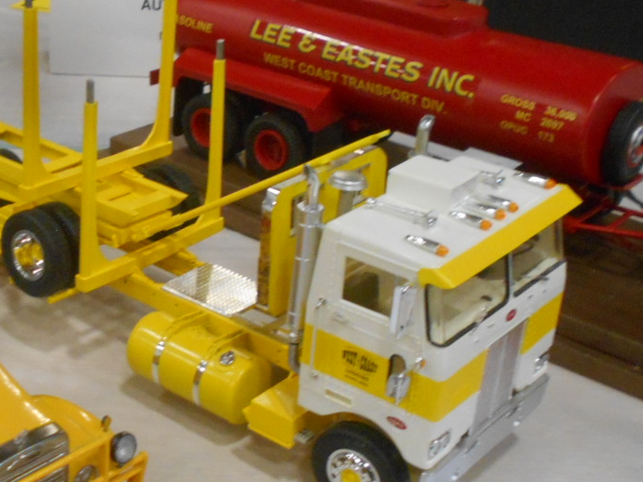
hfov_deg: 31.4
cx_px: 131
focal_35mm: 60
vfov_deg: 24.4
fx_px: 1115
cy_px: 287
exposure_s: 1/30
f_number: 3.2
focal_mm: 4.6
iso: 360
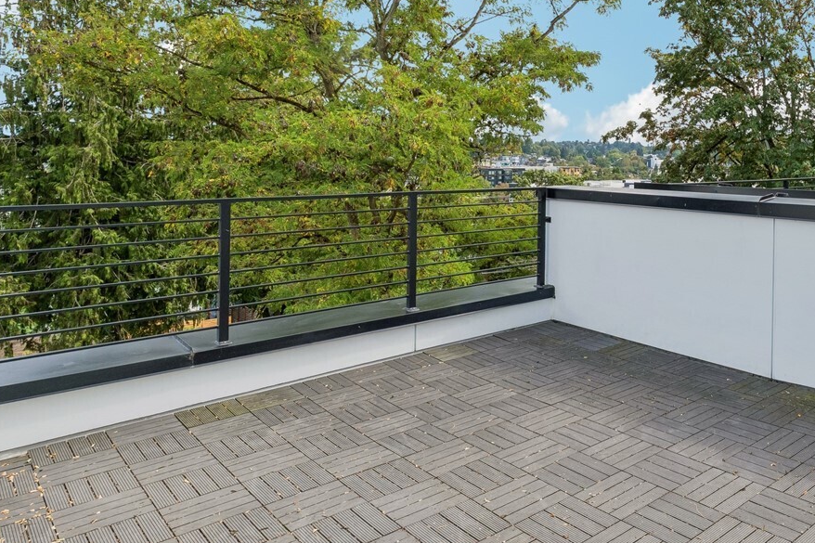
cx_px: 659
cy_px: 158
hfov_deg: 58.5
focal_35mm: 29
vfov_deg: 43.9
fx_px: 656
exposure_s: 1/200
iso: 250
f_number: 9
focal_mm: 10
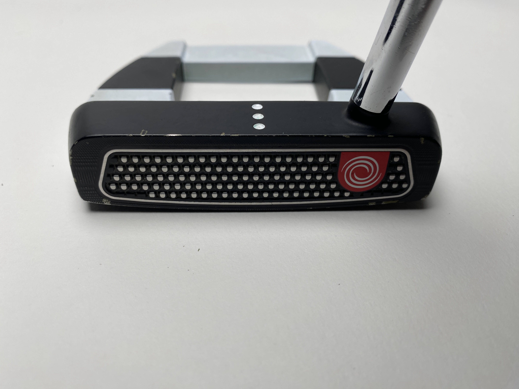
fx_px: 375
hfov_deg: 69.4
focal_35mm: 25
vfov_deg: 54.9
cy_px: 194
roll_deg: -0.5
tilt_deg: -38.1
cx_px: 260
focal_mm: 4.25
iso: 32
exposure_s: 1/190
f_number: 1.8
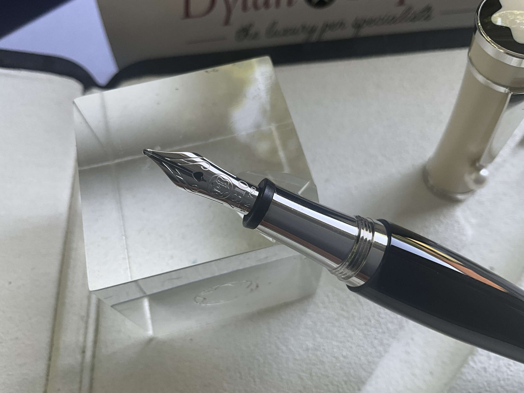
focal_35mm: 29
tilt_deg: -63.3
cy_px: 196
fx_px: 439
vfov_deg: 48.2
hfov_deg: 61.7
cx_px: 262
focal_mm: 3
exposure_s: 1/122
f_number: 1.8
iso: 40
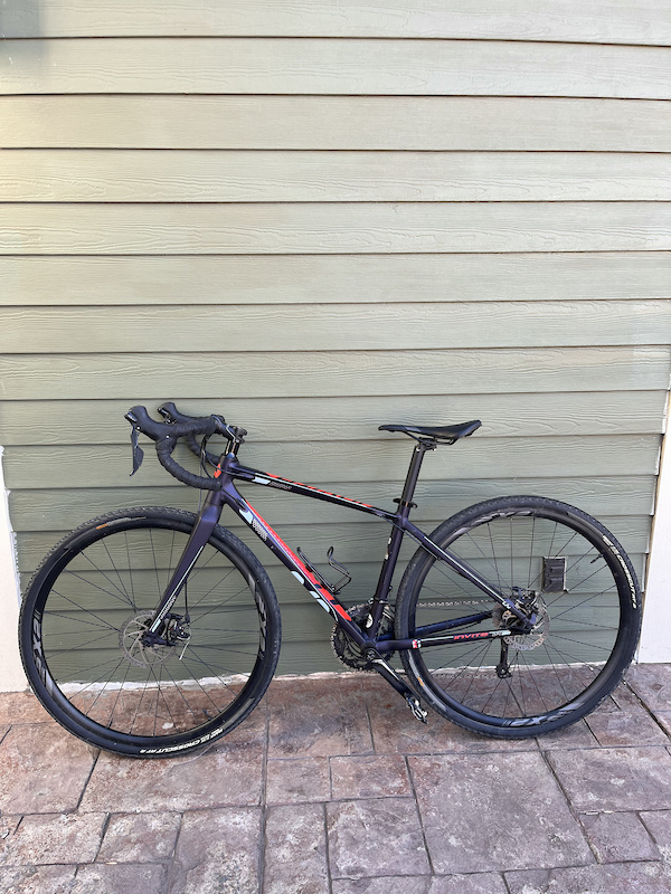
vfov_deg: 67.3
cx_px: 336
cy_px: 447
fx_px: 672
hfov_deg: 53.1
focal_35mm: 26
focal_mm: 5.1
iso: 40
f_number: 1.6
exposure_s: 1/122
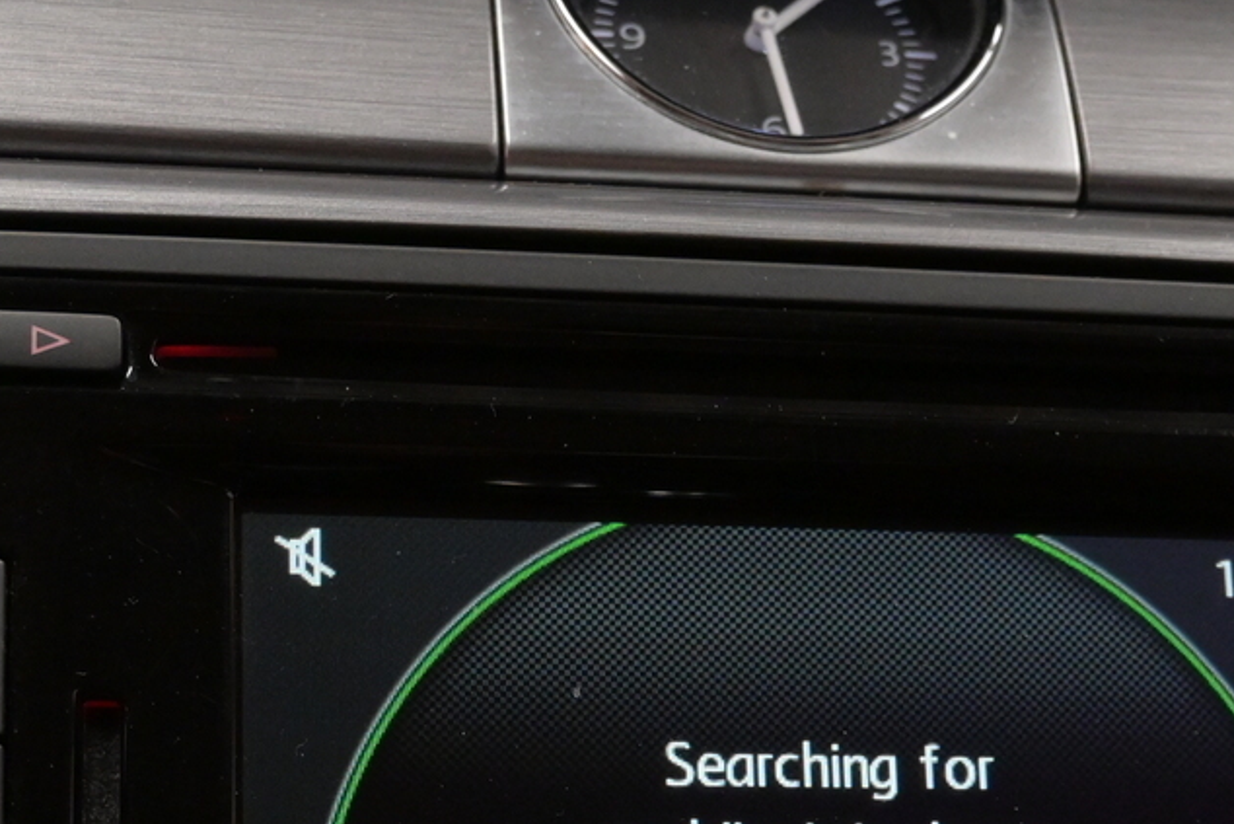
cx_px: 761
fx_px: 3154
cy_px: 843
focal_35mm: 92
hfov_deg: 22.1
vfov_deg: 14.6
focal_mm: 24
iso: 2500
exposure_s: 1/125
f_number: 5.6
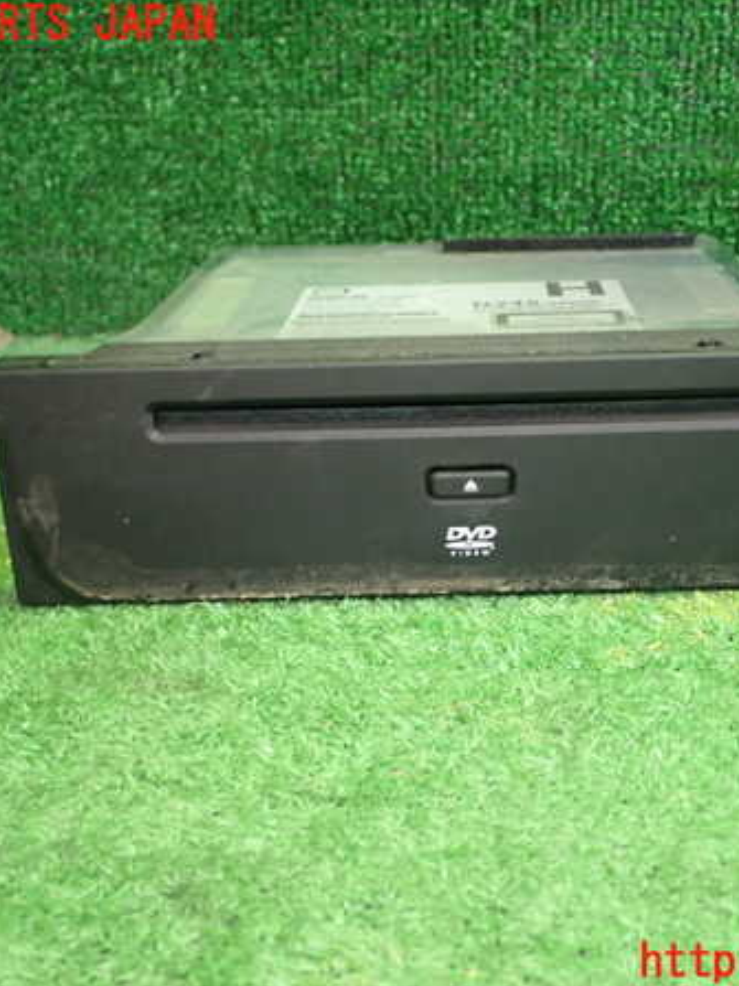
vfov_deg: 43.9
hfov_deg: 33.4
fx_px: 1225
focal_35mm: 43
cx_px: 476
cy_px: 494
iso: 640
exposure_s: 1/30
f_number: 2.4
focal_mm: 5.79
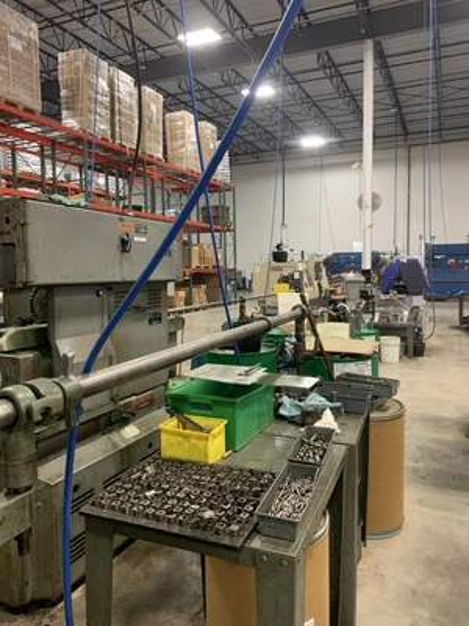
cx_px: 234
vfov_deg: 67.3
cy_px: 313
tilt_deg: -5.5
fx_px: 470
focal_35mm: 26
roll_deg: +1.1
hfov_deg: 53.1
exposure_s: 1/60
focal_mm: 4.25
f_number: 1.8
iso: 320
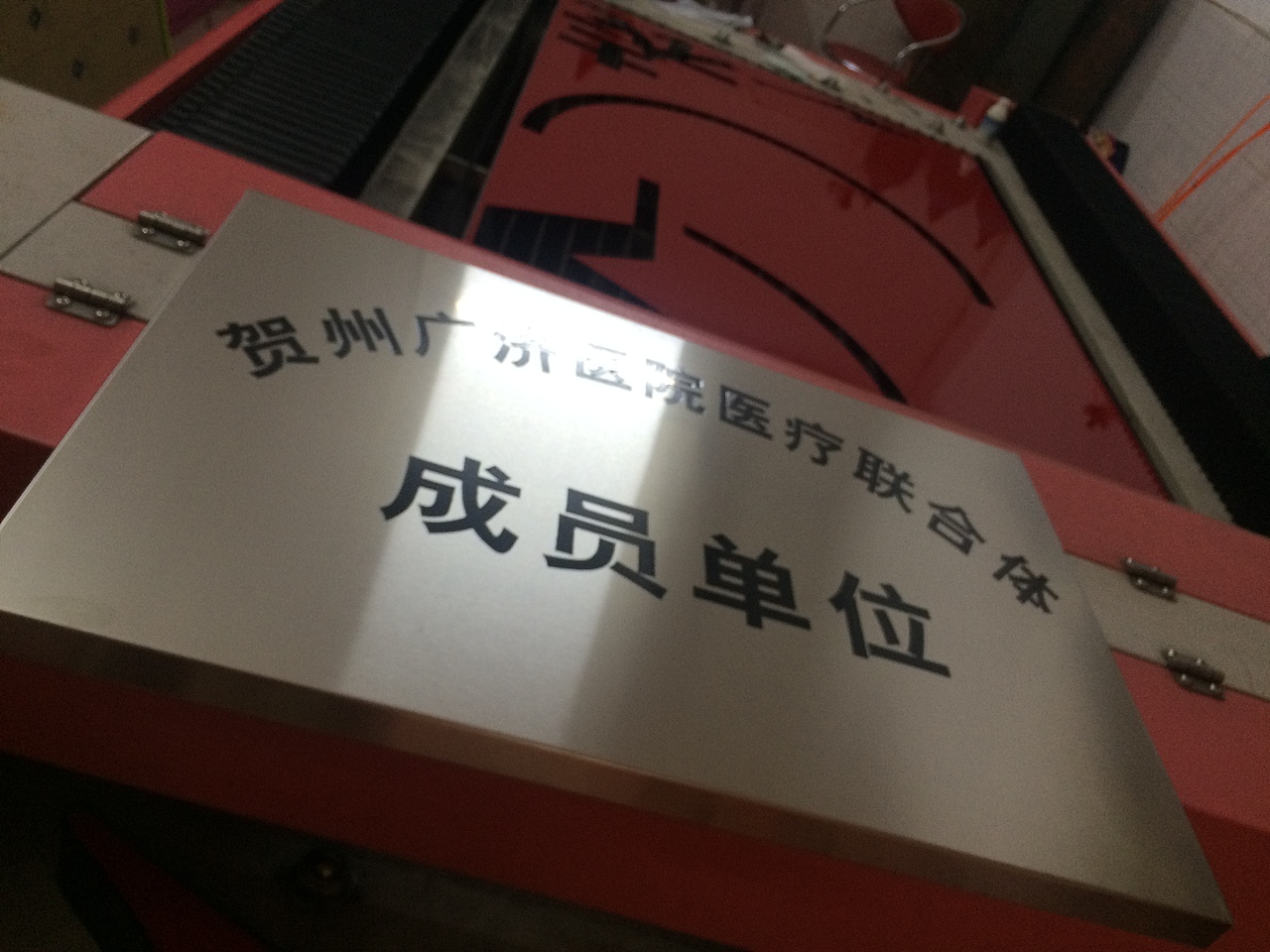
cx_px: 635
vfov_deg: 48.2
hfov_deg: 61.7
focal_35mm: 29
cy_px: 476
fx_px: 1064
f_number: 2.2
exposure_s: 1/33
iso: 200
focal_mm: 4.15
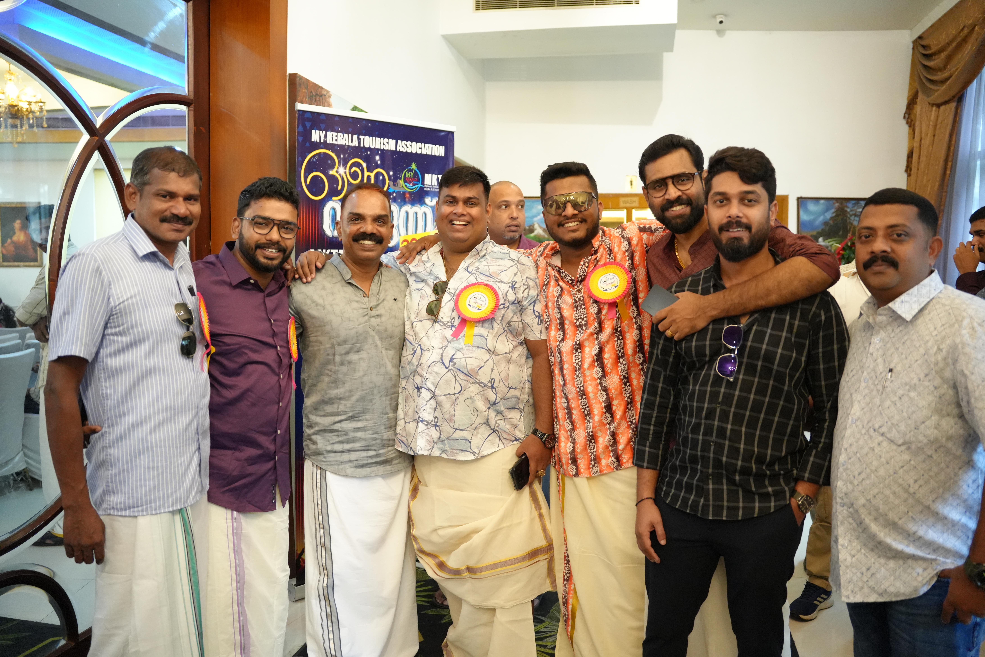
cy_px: 328
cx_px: 492
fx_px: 796
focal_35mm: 29
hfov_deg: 63.5
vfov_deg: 44.8
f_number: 2.8
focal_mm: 29.1
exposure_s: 1/160
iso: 6400
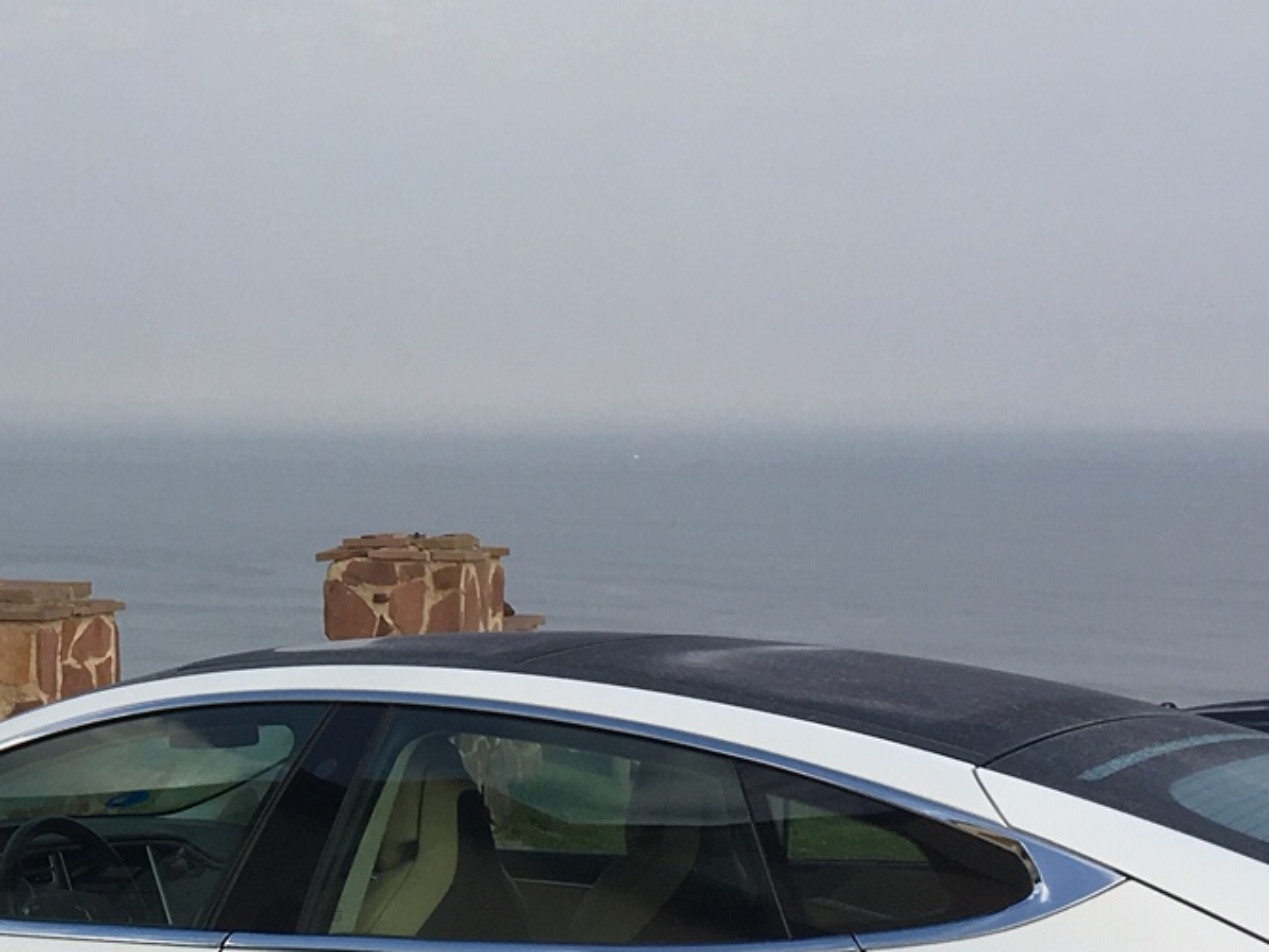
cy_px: 459
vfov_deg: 17.0
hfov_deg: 21.4
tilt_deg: -1.3
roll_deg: -0.8
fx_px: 3189
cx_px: -115
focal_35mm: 87
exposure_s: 1/836
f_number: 2.2
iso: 25
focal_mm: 4.15
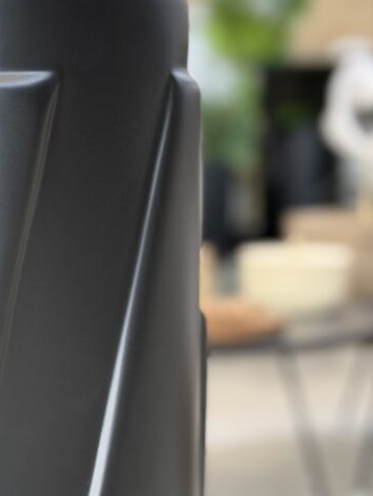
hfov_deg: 14.1
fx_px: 1479
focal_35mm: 103
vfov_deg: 19.0
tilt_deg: -8.9
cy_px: 336
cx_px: -5
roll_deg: -0.3
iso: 250
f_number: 1.78
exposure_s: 1/60
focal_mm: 6.76
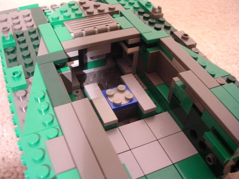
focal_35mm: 38
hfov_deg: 49.0
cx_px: 120
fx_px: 262
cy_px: 90
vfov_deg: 37.7
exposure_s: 1/1.8
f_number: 2.8
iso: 400
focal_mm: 5.8
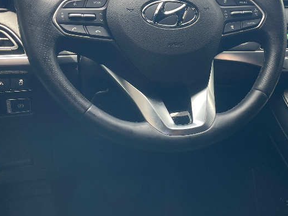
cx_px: 196
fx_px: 425
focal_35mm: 51
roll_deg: -1.7
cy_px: 114
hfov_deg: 37.0
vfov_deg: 28.6
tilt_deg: -19.0
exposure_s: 1/121
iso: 50
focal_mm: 4.2
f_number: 1.6
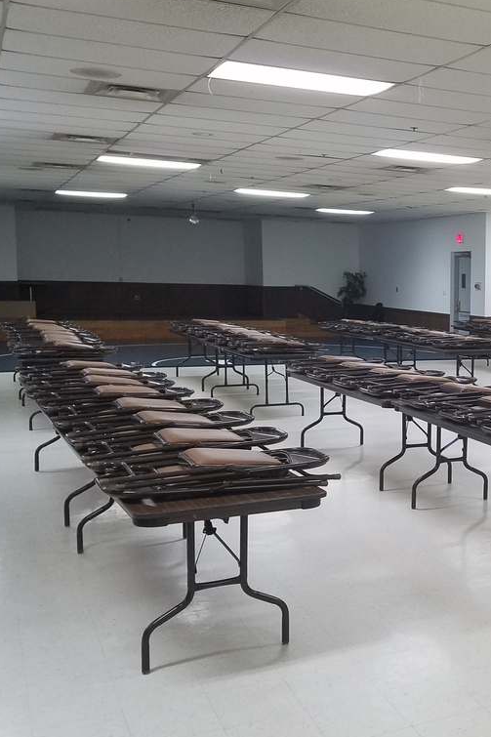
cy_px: 363
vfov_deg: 45.4
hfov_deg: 29.1
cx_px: 498
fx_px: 880
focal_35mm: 43
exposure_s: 1/30
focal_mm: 4.2
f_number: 1.7
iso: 160
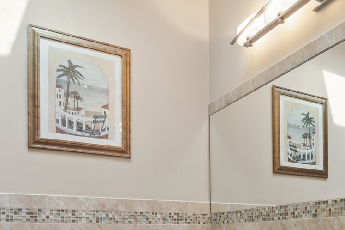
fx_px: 374
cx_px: 265
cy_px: 236
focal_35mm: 39
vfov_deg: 31.3
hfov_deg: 47.4
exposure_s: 1/50
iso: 200
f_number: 8
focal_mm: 12
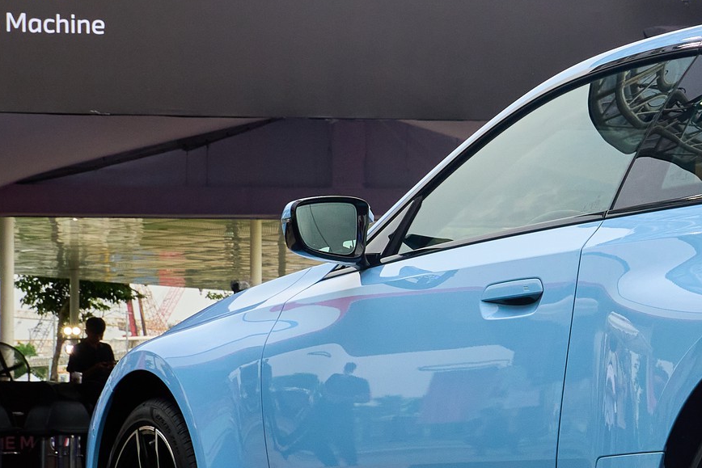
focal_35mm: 115
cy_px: 278
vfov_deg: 11.9
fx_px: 2243
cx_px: 910
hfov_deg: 16.8
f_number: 7.1
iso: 640
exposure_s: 1/1000
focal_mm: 26
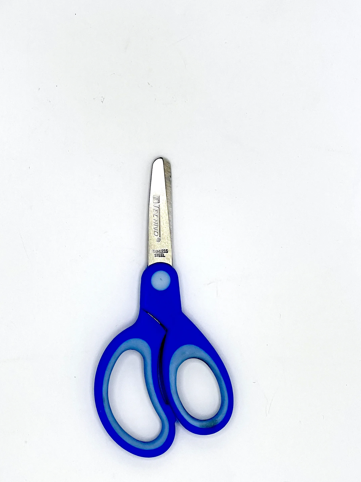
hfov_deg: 13.7
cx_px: 160
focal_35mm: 108
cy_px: 199
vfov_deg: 18.2
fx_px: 1502
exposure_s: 1/100
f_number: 2.8
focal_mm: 9
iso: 50
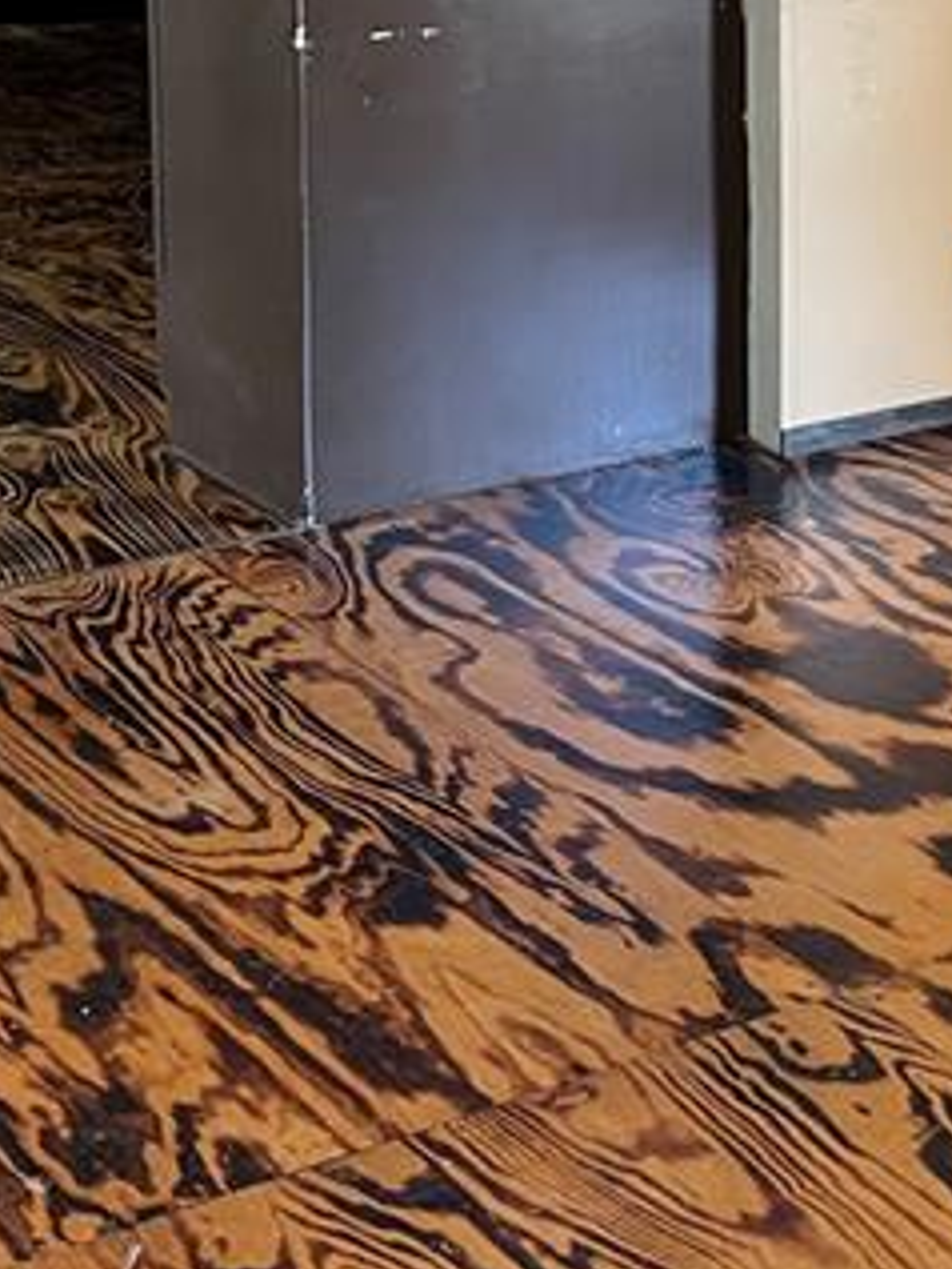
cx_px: 812
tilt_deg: -9.9
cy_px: 24
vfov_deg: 22.5
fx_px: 3078
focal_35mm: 84
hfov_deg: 17.4
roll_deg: +0.9
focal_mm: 5.7
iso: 320
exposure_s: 1/60
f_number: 1.5
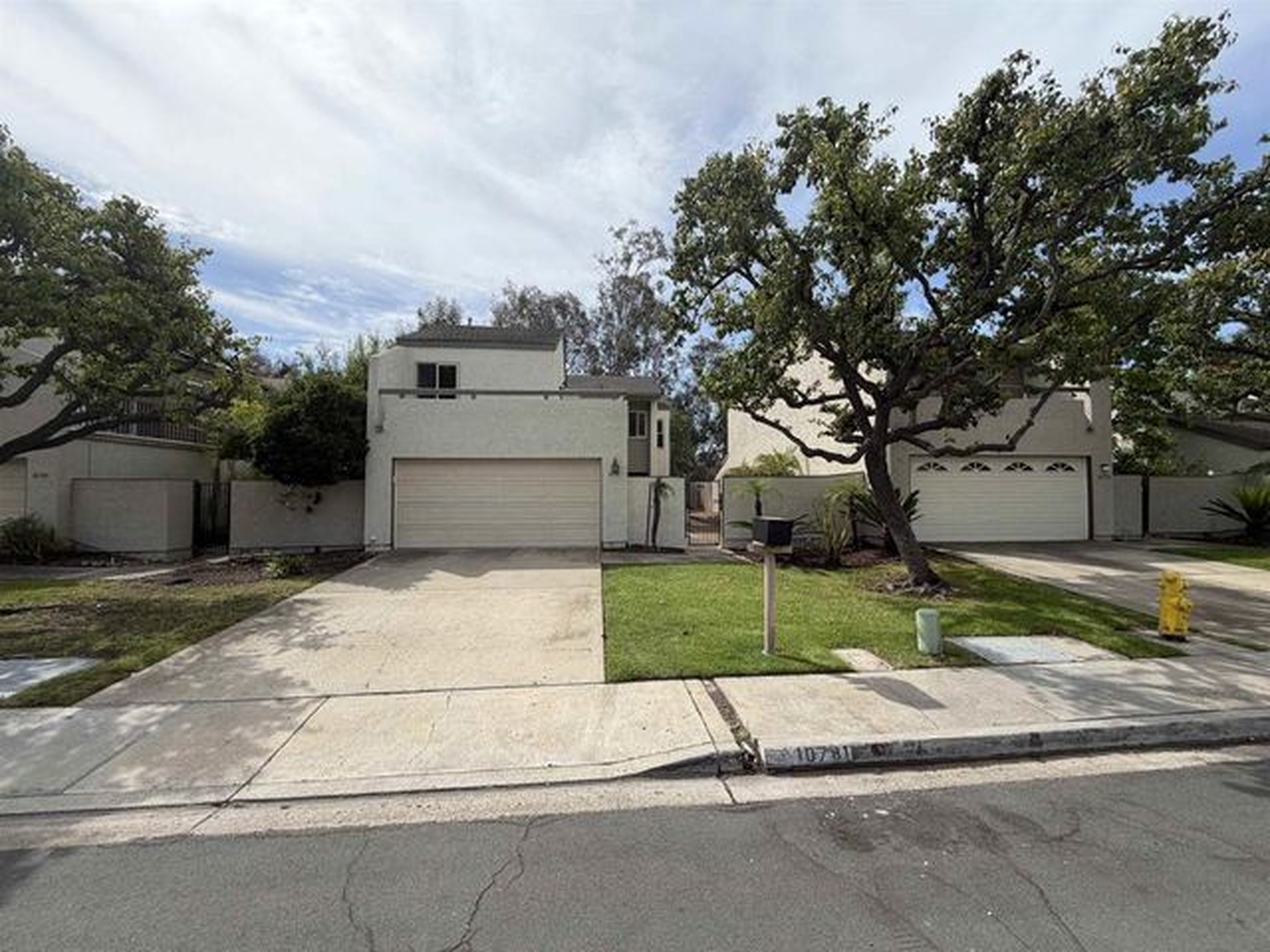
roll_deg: -1.0
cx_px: 635
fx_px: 514
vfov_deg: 85.7
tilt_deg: +2.1
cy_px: 476
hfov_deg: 102.1
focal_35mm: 14
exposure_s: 1/985
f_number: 2.2
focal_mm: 2.22
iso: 20
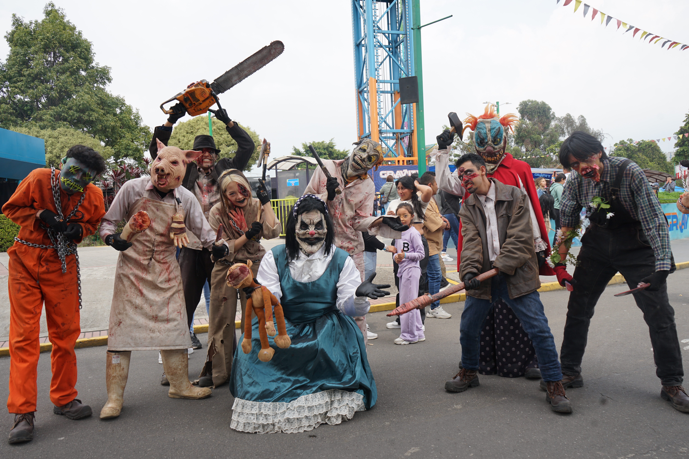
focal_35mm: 28
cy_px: 230
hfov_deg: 65.5
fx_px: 536
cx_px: 344
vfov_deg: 46.4
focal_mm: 28
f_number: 8
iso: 100
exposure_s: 1/125
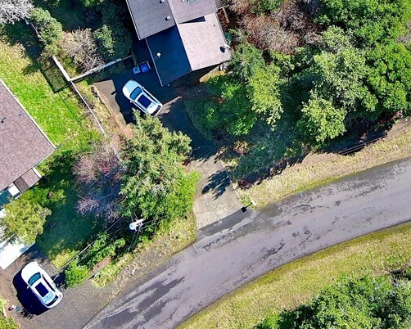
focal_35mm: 92
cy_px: -61
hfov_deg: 20.6
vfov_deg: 16.1
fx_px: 1120
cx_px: 326
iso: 100
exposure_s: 1/407
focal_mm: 10.57
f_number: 2.8
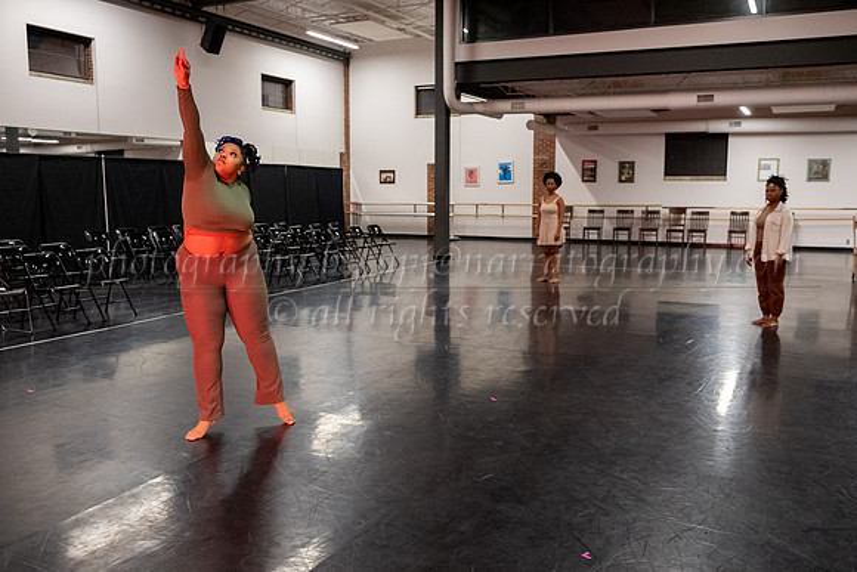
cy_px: 286
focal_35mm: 32
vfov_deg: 41.0
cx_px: 428
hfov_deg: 58.5
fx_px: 765
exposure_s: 1/160
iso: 6400
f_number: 3.5
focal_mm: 30
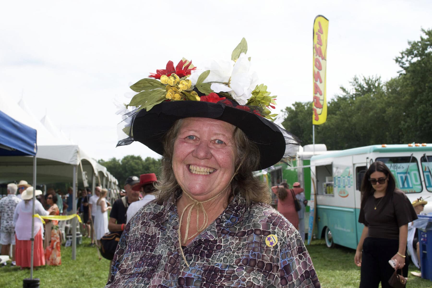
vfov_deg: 29.9
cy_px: 144
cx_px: 216
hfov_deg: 43.6
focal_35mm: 45
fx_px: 540
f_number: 8
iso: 100
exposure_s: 1/200
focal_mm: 30
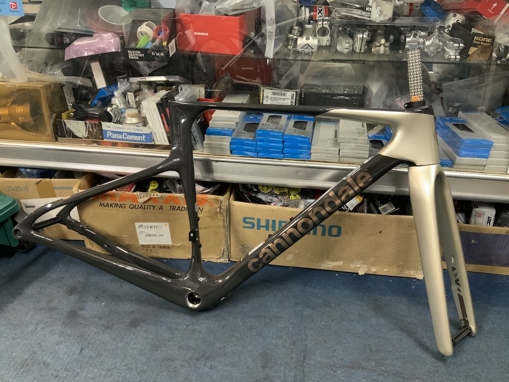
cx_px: 254
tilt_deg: -30.6
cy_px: 191
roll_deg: -1.0
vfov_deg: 48.2
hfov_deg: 61.7
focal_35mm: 29
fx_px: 426
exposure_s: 1/33
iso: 250
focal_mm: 3
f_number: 1.8
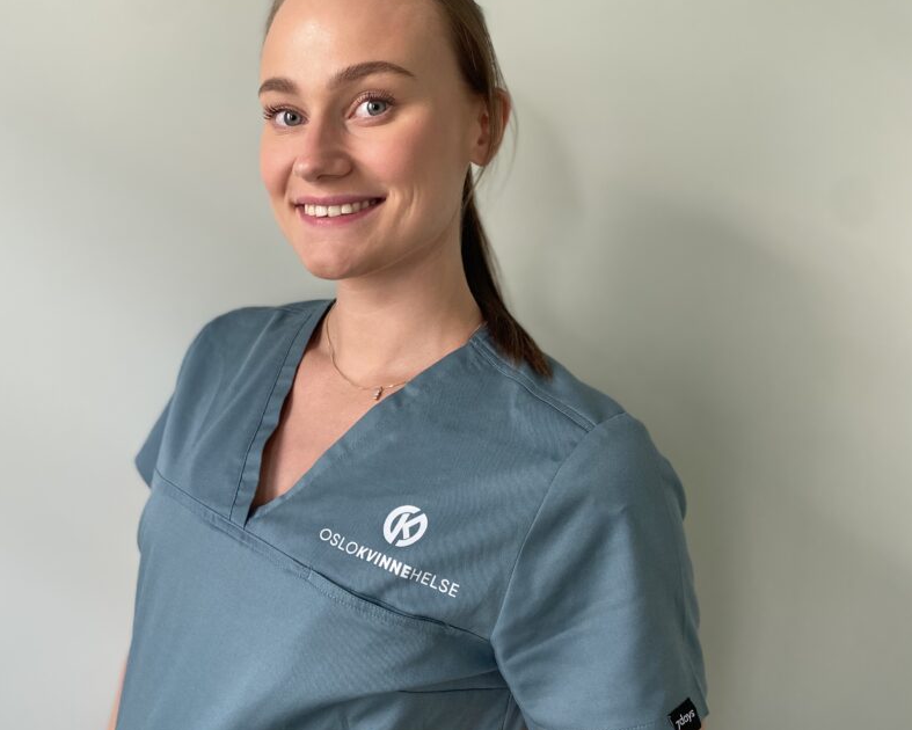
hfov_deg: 53.5
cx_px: 330
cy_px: 357
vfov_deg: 44.6
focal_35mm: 33
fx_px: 891
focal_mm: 4.25
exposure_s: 1/60
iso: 160
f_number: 1.8
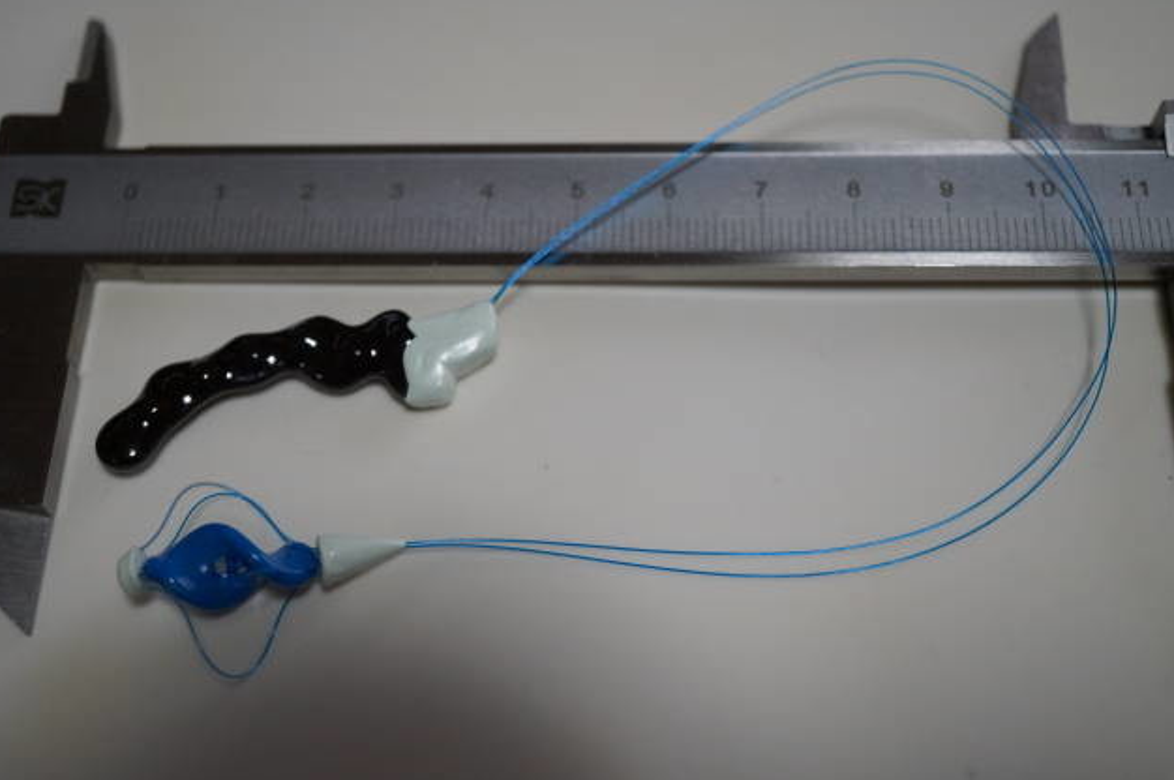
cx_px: 579
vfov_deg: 29.2
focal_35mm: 46
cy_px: 391
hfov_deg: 42.8
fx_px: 1499
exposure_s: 1/160
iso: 1600
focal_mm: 30
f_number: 4
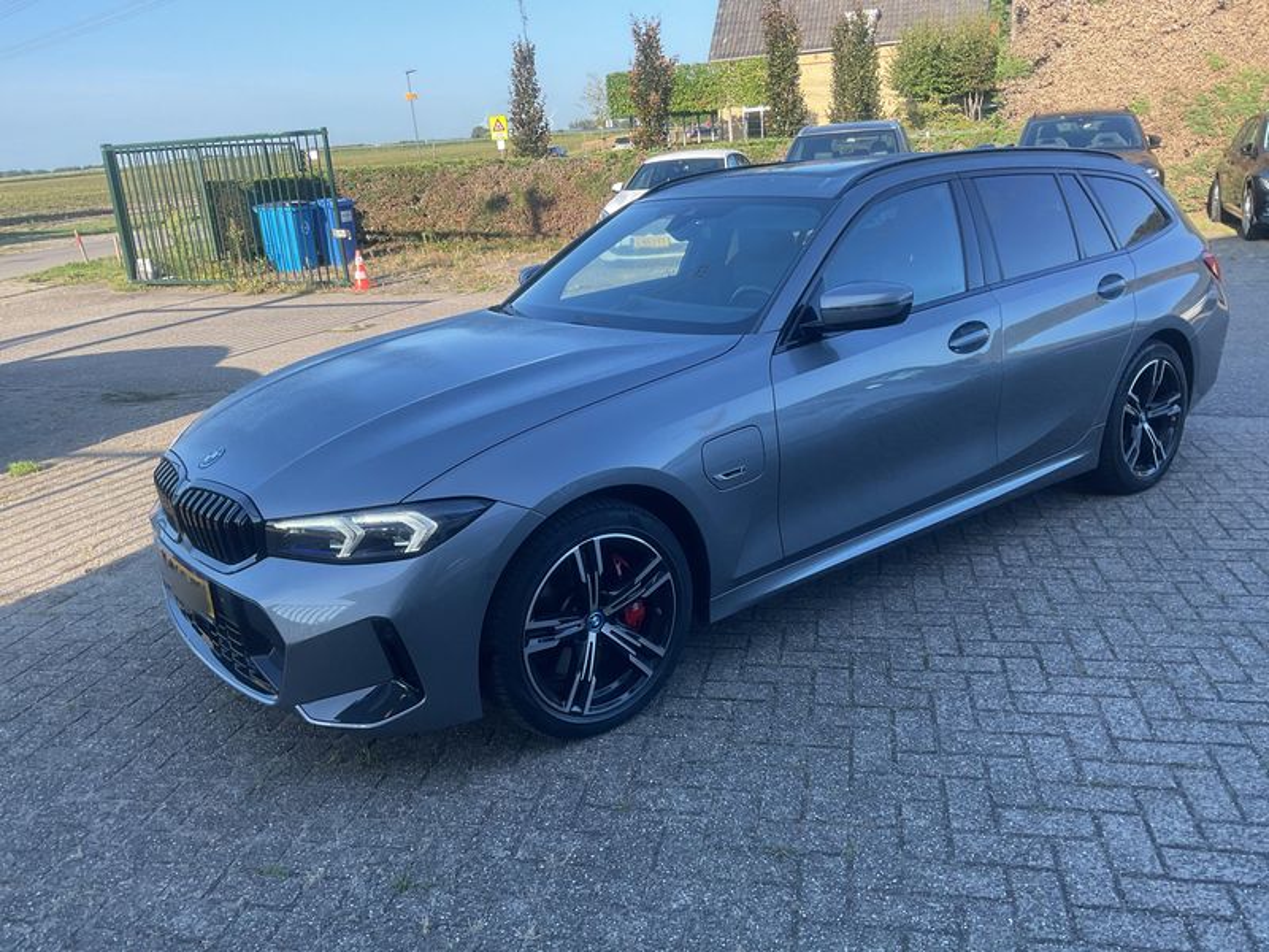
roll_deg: +4.2
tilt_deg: -16.3
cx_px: 634
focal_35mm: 29
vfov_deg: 48.2
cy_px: 476
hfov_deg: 61.7
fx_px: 1063
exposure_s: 1/243
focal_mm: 3
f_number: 1.8
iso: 16
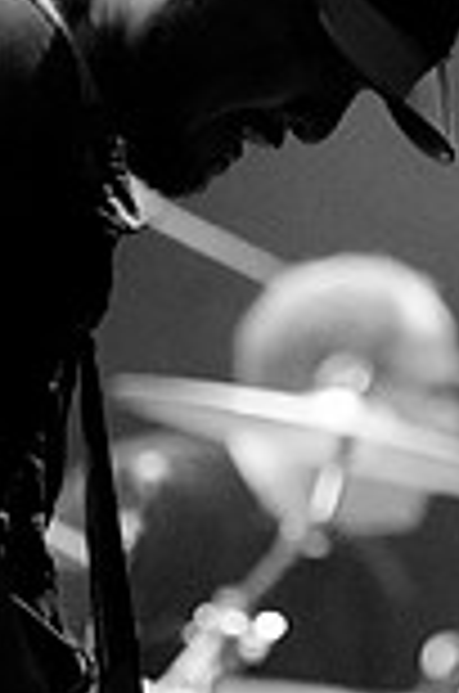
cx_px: 234
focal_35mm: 637
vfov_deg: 3.2
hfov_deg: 2.1
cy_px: 688
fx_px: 12246
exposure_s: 1/250
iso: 1600
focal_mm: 145
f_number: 3.5
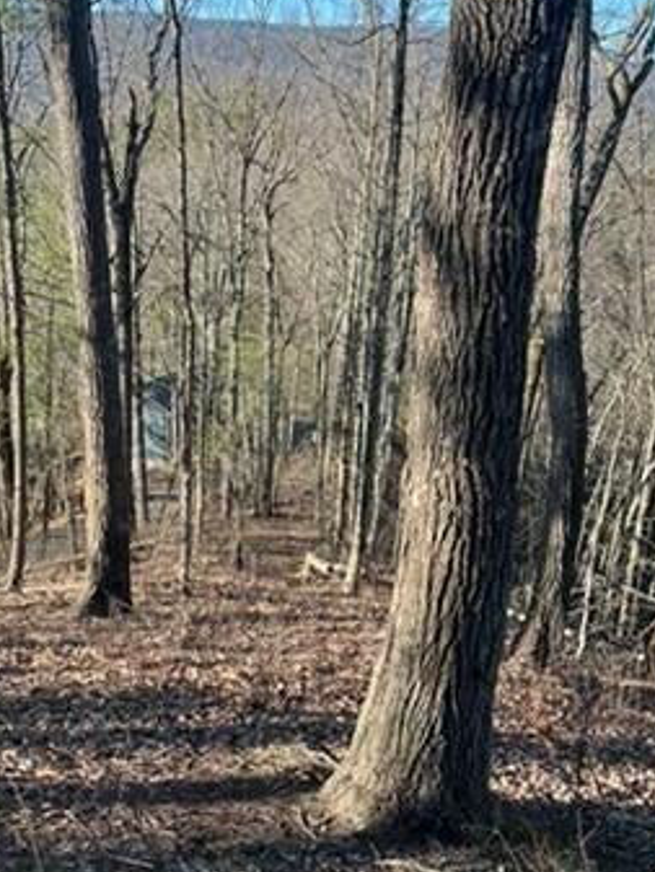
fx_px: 933
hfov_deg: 38.6
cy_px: 499
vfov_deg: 50.0
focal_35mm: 37
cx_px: 285
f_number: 1.5
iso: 50
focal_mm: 5.7
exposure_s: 1/696
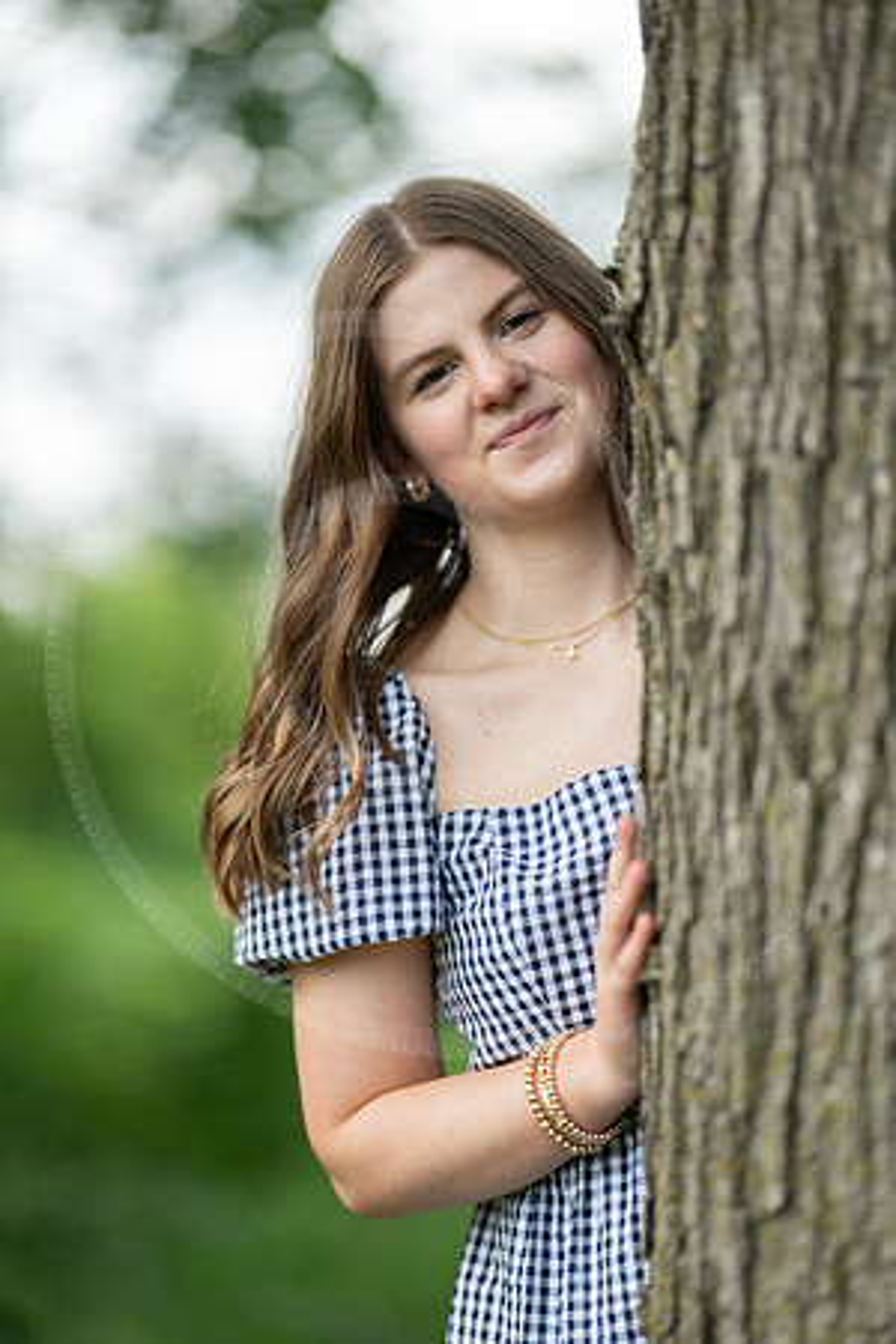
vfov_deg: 23.9
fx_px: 3173
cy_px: 672
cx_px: 448
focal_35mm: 85
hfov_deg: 16.1
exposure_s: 1/640
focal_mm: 85
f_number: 1.2
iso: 250
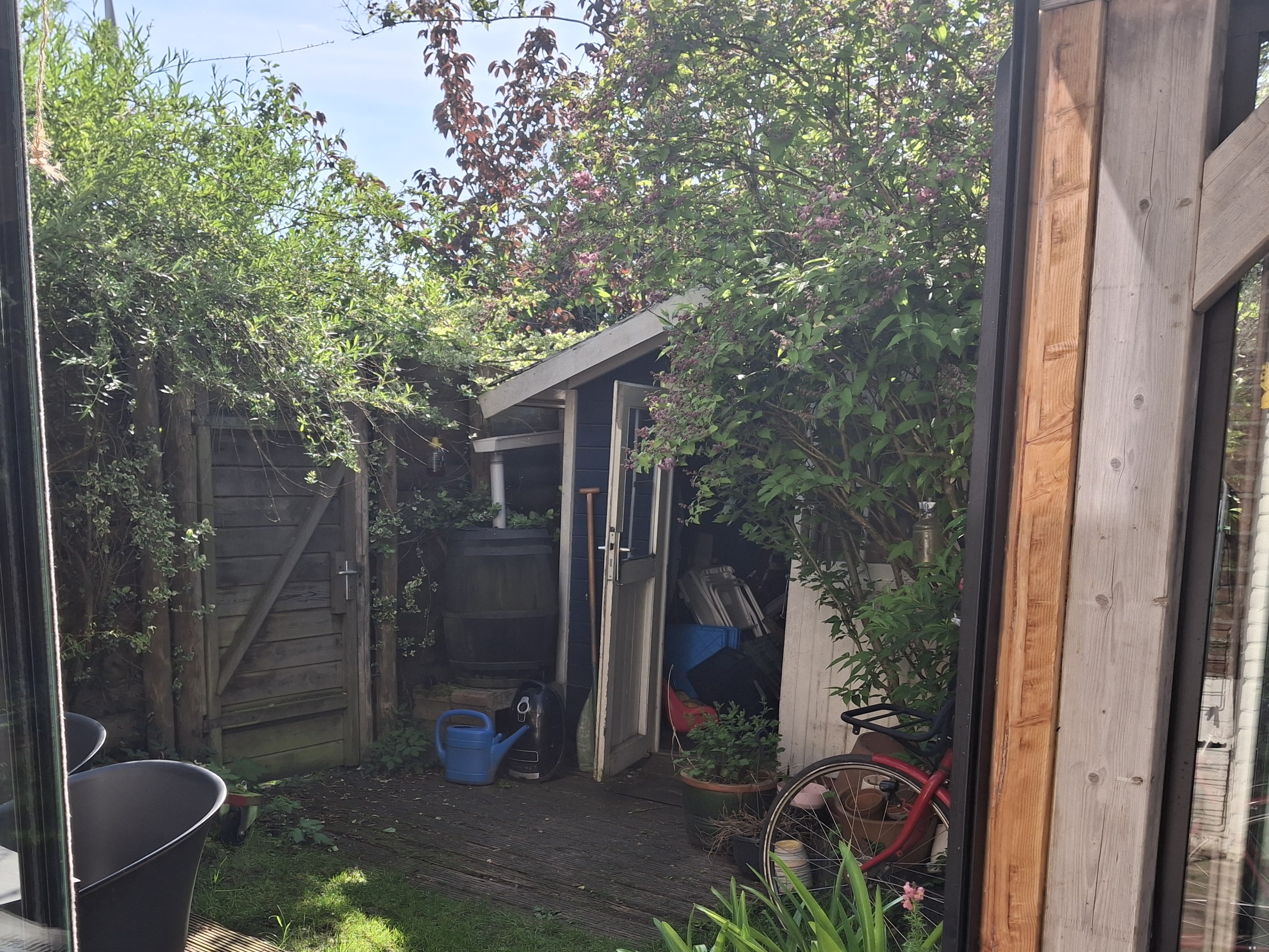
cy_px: 661
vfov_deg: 39.0
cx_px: 529
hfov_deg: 51.1
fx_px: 1320
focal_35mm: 36
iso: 25
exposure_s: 1/537
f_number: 1.8
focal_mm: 4.69
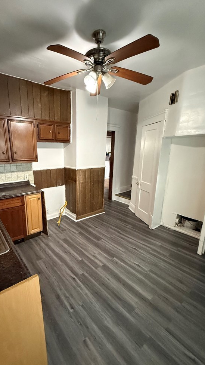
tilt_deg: -13.8
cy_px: 188
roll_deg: -0.4
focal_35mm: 16
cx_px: 75
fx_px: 155
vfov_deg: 99.3
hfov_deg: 66.0
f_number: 2.2
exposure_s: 1/60
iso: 1000
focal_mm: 2.22
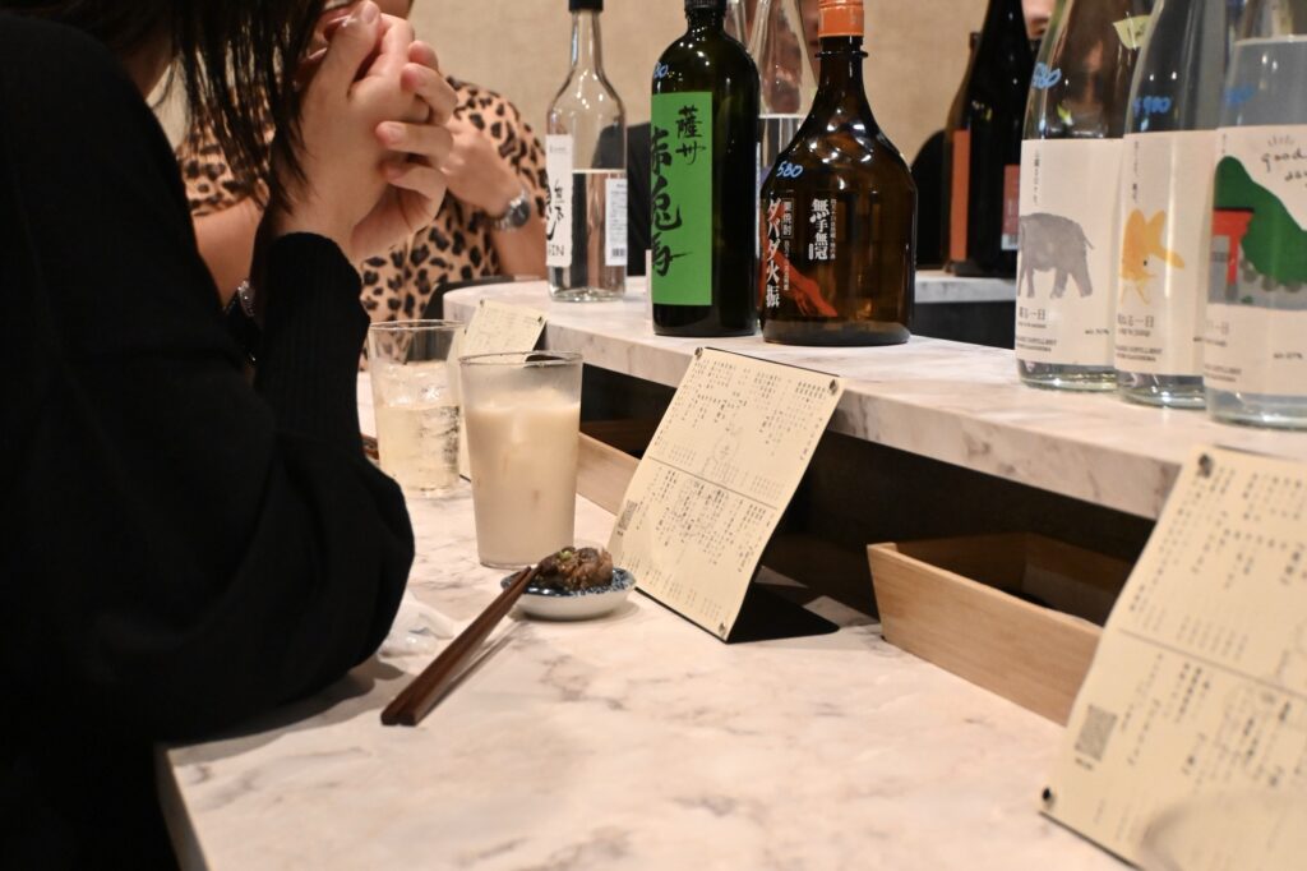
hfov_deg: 45.0
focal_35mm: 44
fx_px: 1579
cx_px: 654
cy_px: 436
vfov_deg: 30.8
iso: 4000
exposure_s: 1/60
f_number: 4.8
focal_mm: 29
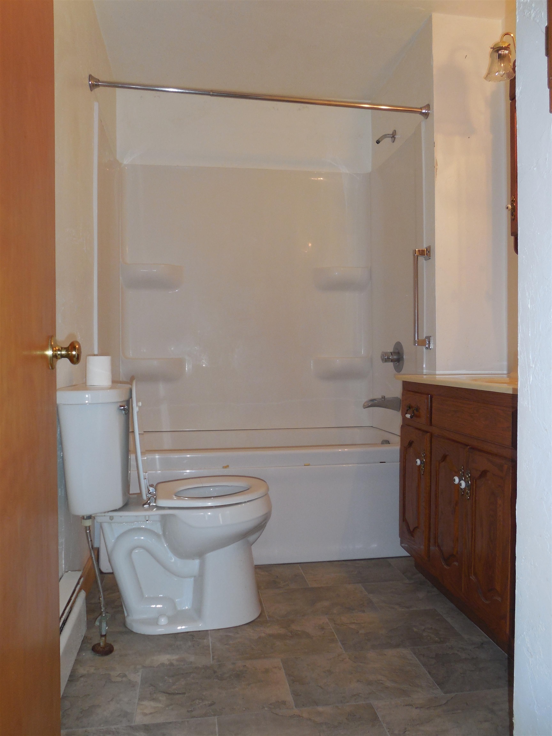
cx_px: 276
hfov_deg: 53.1
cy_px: 368
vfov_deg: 67.3
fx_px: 553
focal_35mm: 26
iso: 200
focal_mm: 4.6
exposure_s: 1/25
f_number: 3.5
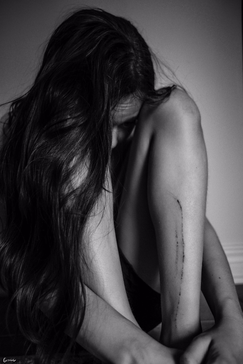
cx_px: 122
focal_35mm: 35
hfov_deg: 37.9
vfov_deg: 54.4
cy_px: 182
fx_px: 354
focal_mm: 23
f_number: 2
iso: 160
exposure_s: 1/105
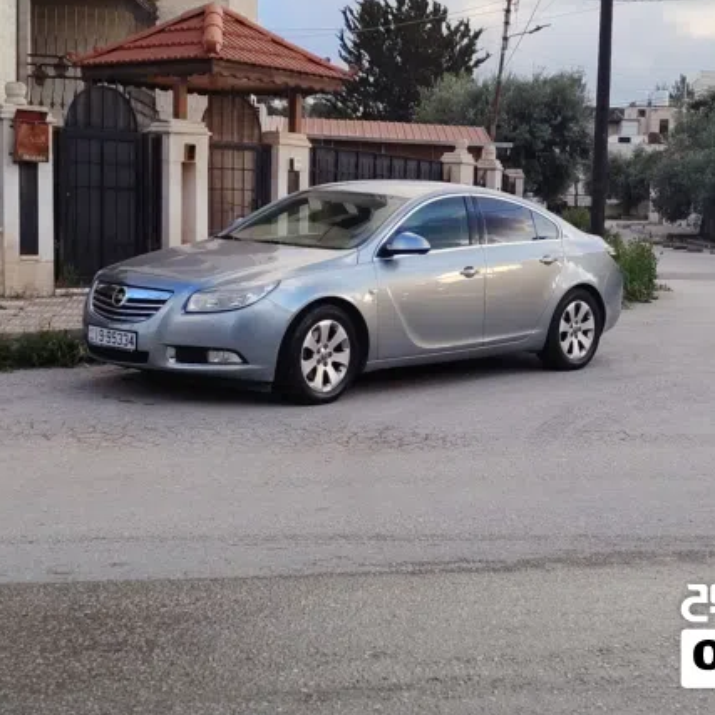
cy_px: 327
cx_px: 429
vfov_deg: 30.0
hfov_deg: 30.0
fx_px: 1332
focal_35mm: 57
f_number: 1.75
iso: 100
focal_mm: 5.25
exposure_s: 1/202
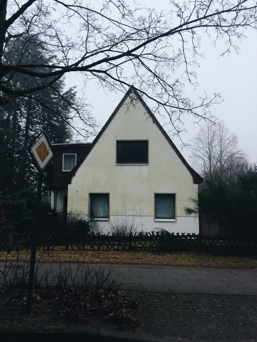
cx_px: 128
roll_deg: +0.6
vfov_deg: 61.7
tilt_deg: +7.1
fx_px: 287
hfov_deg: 48.2
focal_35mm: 29
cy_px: 171
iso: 160
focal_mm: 4.15
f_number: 2.2
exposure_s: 1/33
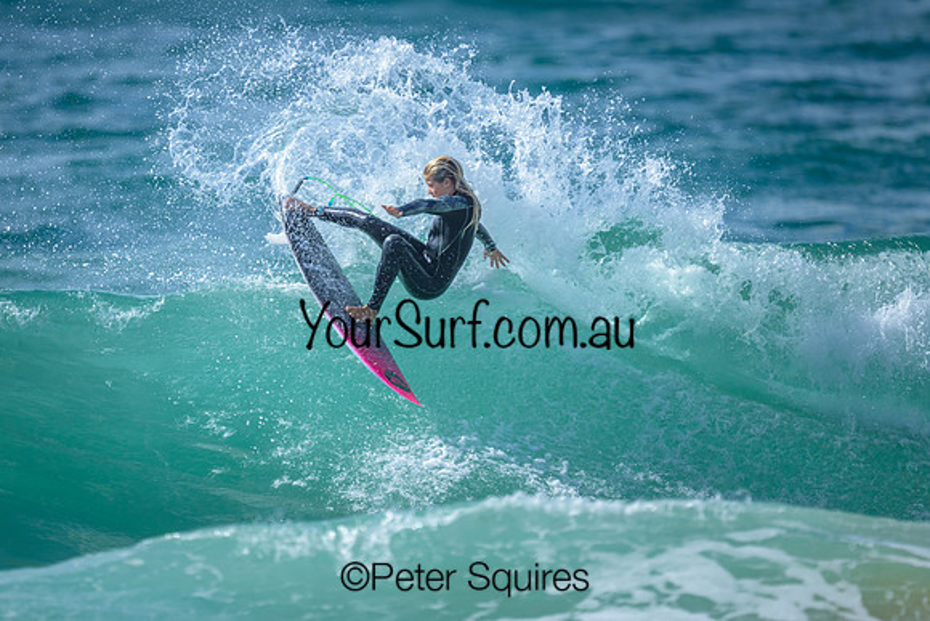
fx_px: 28397
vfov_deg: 1.3
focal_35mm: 1099
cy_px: 340
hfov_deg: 1.9
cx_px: 377
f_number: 6.3
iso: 220
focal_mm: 800
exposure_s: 1/2000
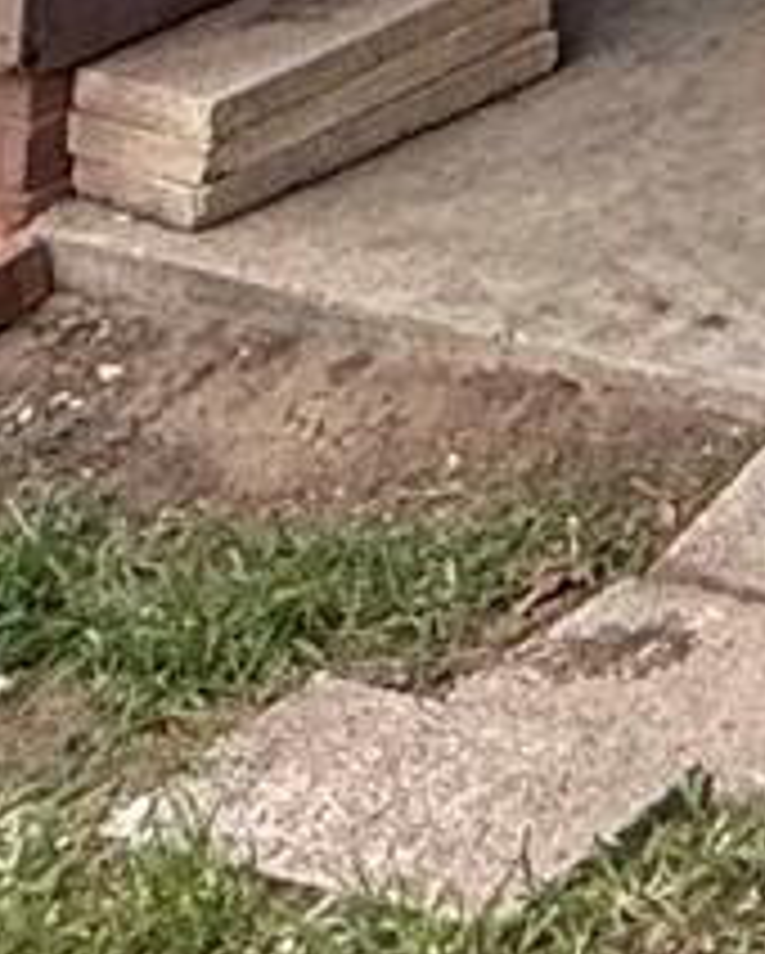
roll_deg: -1.9
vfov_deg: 10.8
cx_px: 2430
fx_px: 3730
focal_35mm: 132
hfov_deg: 9.0
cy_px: -1732
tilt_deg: +3.9
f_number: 2.2
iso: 64
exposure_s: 1/349
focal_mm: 2.22
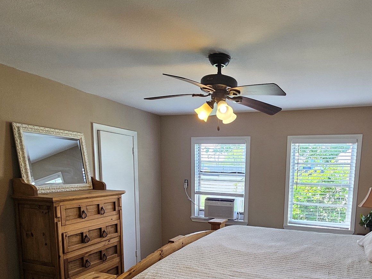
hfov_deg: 72.2
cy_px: 207
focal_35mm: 23
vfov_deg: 56.1
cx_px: 241
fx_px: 247
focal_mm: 2.2
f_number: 2.2
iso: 64
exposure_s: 1/60
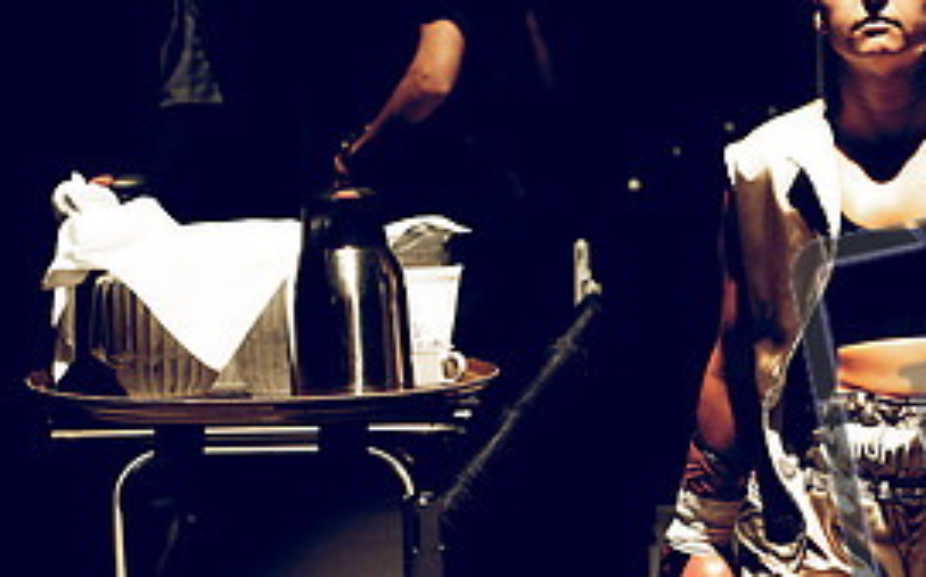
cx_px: 800
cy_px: 299
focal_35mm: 153
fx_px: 3859
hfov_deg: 13.6
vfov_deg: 8.6
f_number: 4
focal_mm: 70
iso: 4000
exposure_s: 1/250
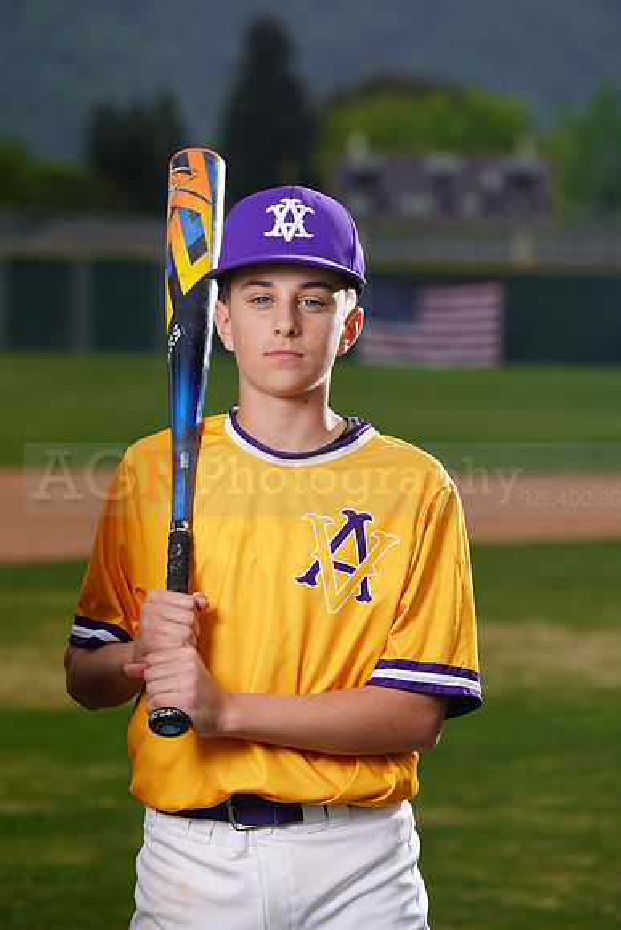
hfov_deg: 6.8
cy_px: 465
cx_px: 310
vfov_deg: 10.1
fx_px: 5249
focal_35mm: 203
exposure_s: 1/250
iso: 100
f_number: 8
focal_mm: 203
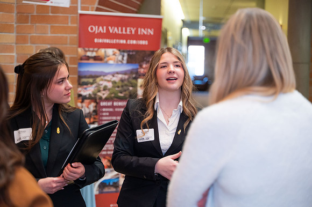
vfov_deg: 20.0
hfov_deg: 29.7
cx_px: 156
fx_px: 589
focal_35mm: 68
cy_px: 104
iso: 2500
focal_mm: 68
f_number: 2.8
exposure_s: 1/640
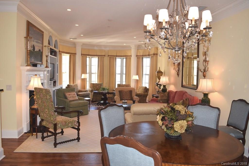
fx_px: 187
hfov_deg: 67.4
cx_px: 124
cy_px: 83
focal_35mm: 27
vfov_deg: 47.9
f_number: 5.6
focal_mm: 18
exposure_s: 1/125
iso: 720
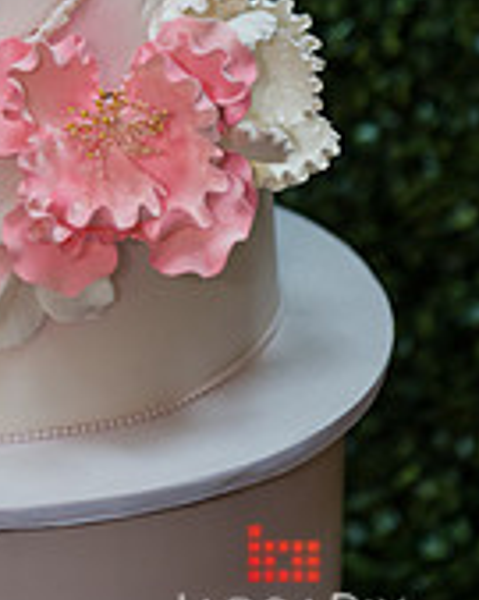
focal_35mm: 175
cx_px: -35
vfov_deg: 10.9
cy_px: -92
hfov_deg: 8.8
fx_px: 3104
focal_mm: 70
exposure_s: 1/125
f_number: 3.2
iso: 1000
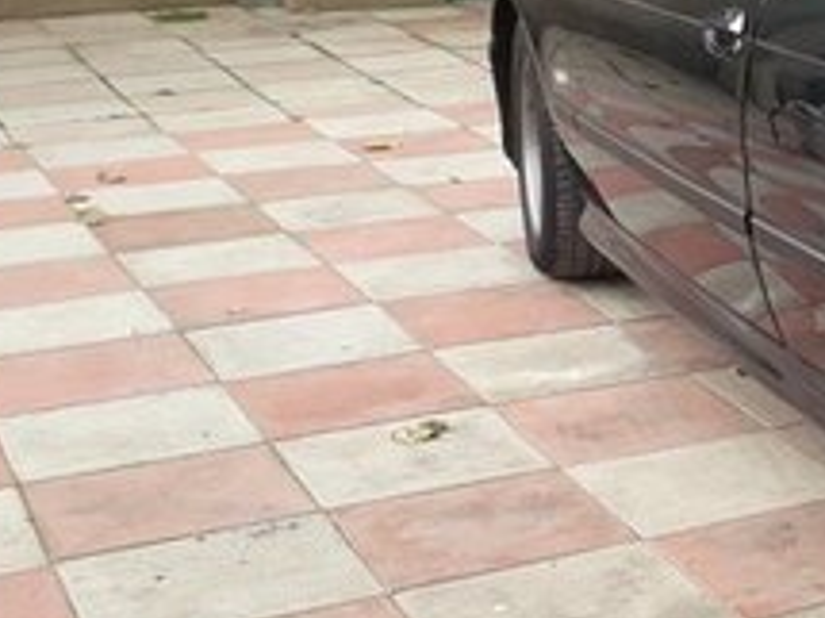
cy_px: 367
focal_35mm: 83
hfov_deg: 20.5
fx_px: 1977
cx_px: 1209
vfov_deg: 17.7
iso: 40
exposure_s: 1/518
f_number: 1.9
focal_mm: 3.6
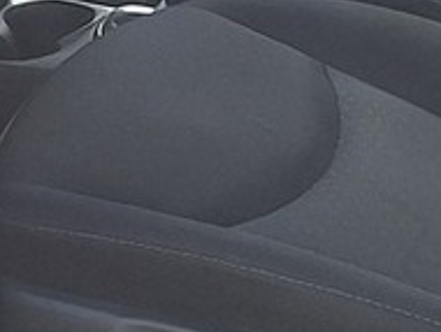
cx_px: -114
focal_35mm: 174
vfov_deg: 8.2
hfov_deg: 11.1
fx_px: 2220
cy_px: -281
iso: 40
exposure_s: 1/1164
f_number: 1.8
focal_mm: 5.54
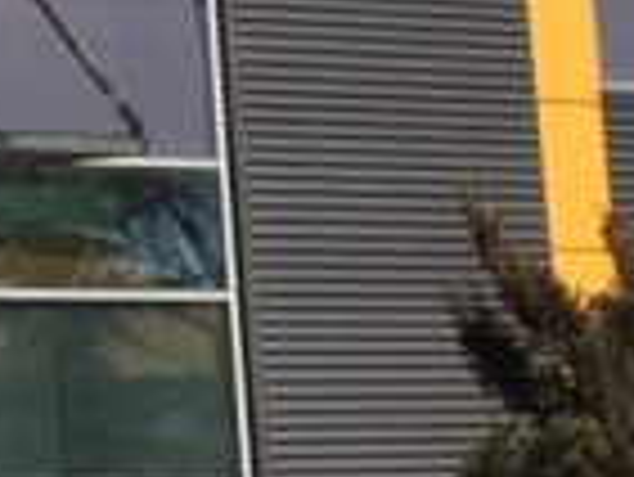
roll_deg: +2.8
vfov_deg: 6.9
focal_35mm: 210
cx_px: -719
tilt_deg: +12.5
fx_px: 3849
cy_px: -302
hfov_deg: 8.8
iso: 32
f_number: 2.2
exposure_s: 1/5650
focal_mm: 4.15
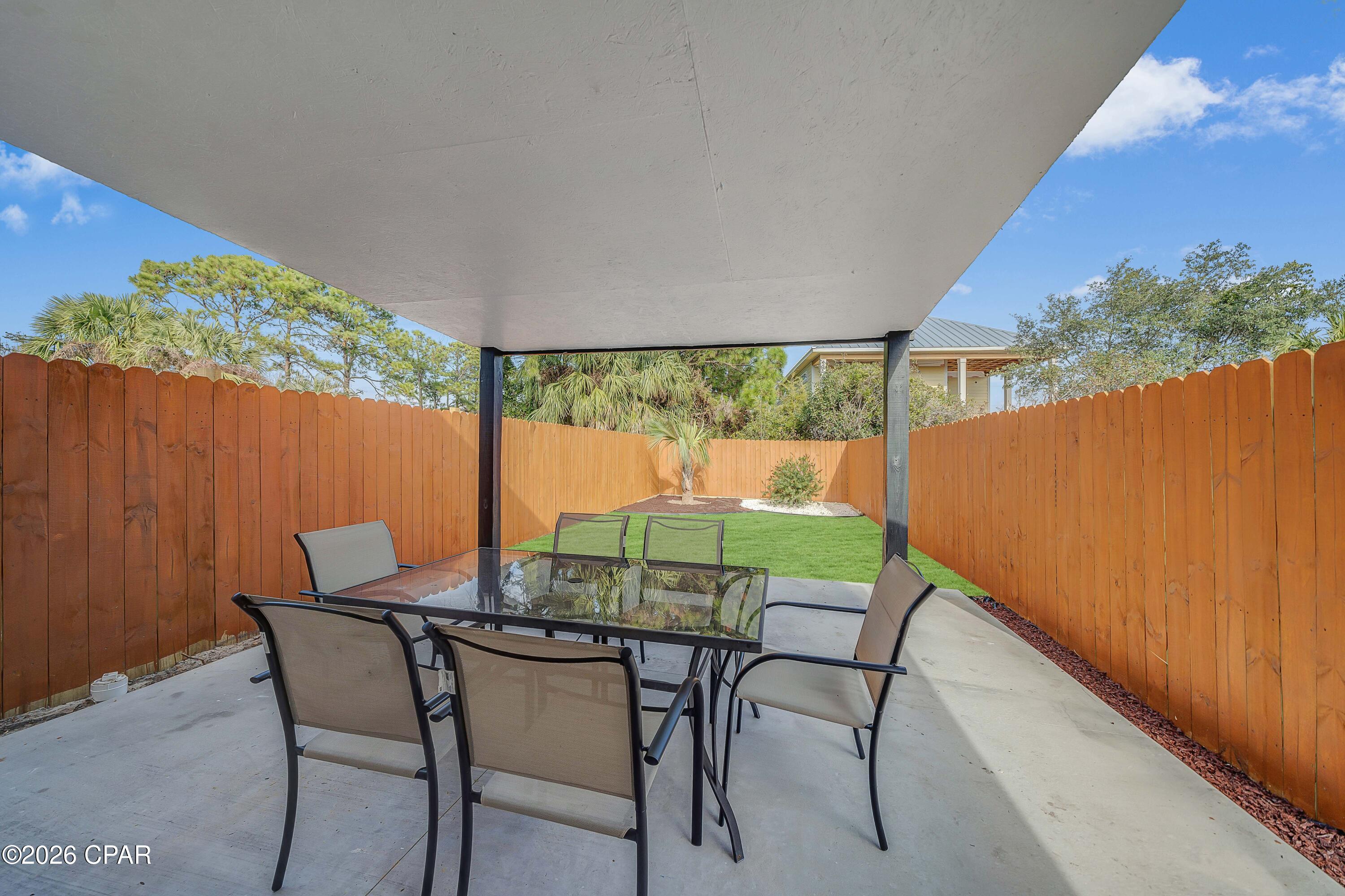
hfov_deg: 112.6
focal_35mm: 12
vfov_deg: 90.0
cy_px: 448
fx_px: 448
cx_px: 672
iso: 100
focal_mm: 12
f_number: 5.6
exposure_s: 1/250
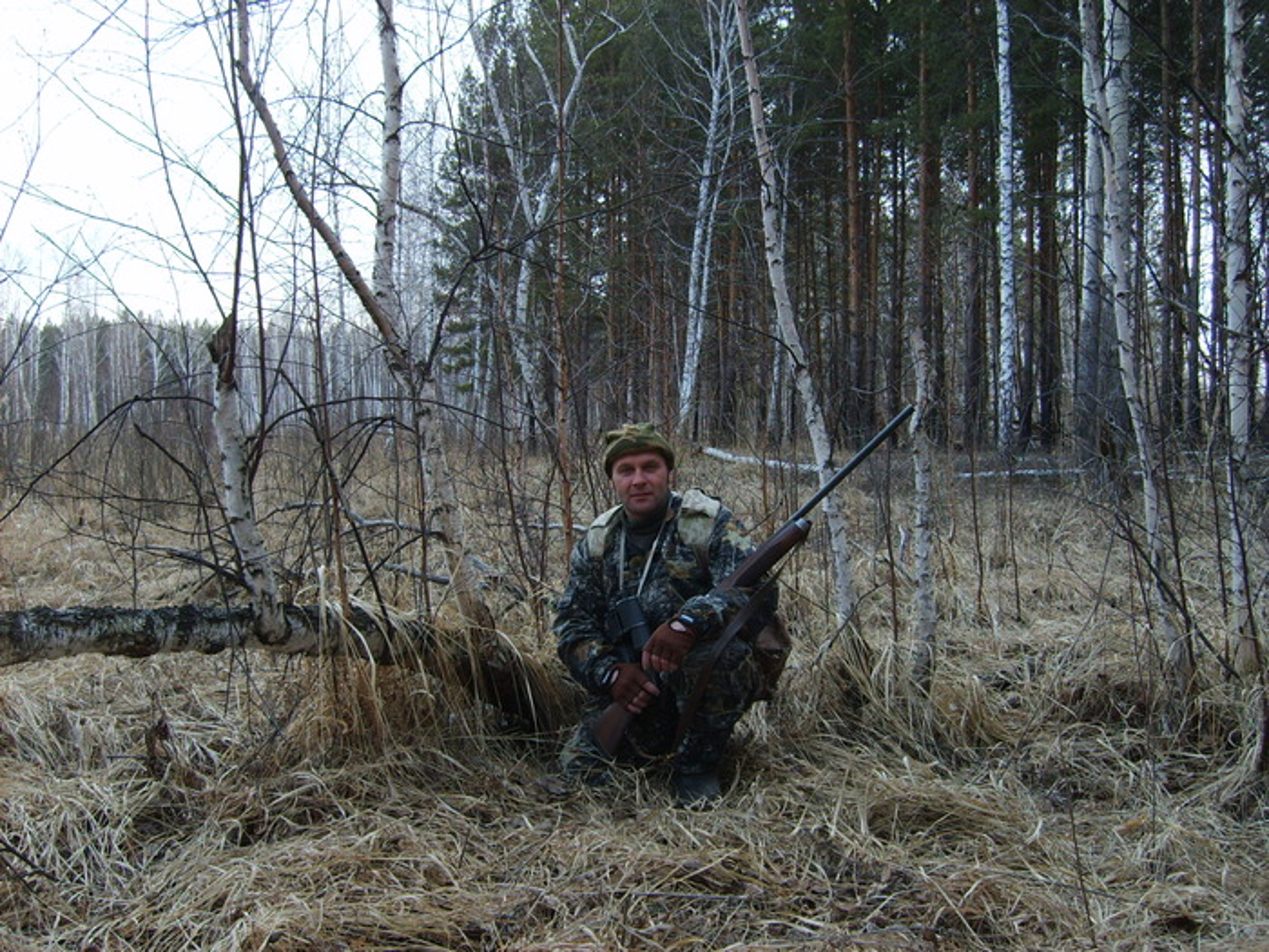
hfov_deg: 52.6
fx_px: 1283
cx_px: 634
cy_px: 476
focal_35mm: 35
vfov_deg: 40.7
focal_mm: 5.8
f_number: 2.8
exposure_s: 1/180
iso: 50
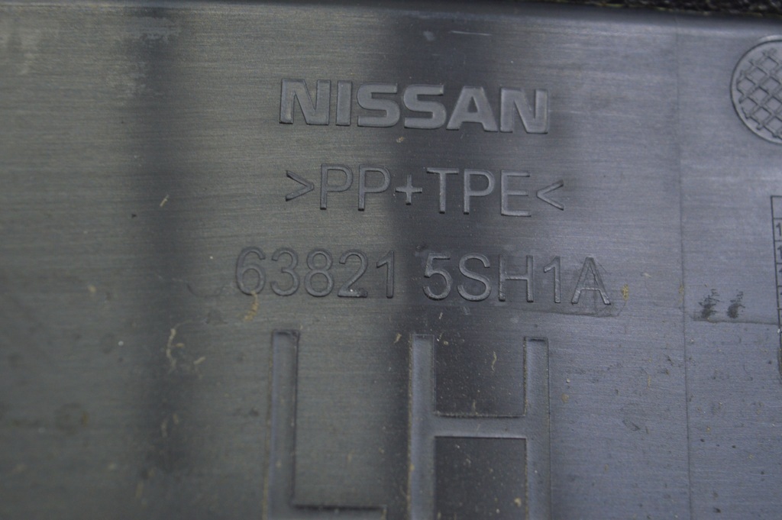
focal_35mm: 69
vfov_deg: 19.7
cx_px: 391
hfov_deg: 29.3
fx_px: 1498
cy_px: 260
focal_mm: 46
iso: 400
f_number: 5.6
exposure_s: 1/25
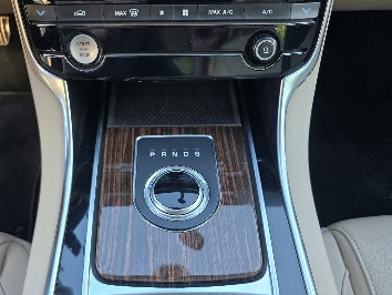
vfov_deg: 51.2
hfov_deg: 65.0
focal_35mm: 27
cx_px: 169
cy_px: 171
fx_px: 306
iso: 160
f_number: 1.7
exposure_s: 1/182
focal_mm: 6.3
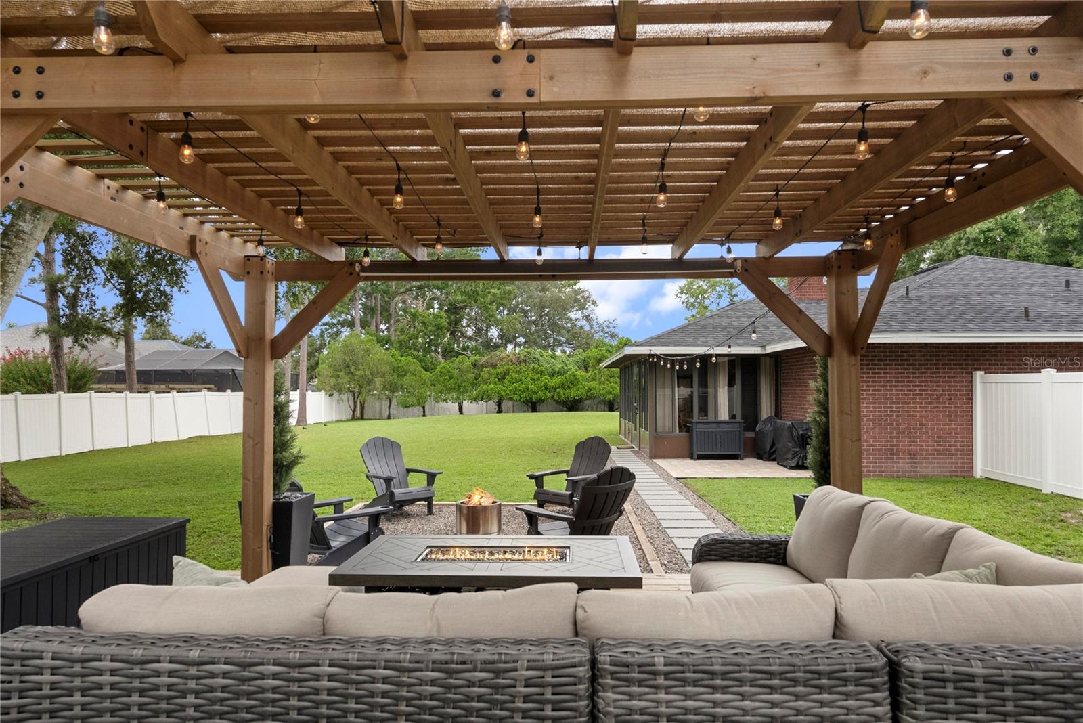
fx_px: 662
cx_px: 542
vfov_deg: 57.3
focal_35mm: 22
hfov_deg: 78.6
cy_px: 362
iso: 2000
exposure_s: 1/640
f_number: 9
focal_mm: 22
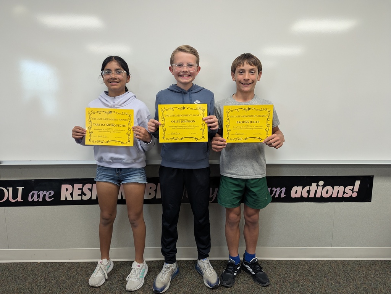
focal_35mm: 24
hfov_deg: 71.5
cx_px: 196
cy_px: 147
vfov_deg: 56.9
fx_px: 271
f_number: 1.85
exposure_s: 1/33.6
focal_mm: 6.81
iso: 68
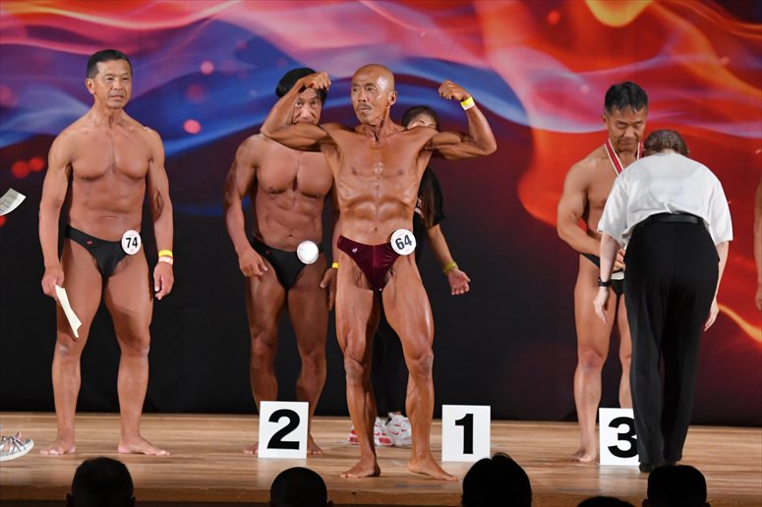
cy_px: 254
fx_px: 4760
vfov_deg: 6.1
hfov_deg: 9.2
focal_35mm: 225
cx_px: 381
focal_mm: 150
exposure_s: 1/400
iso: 3200
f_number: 5.6
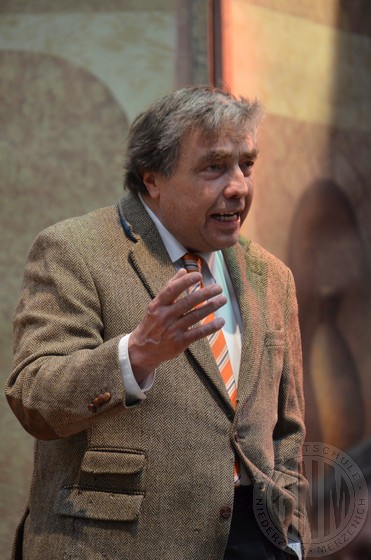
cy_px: 280
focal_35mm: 405
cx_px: 186
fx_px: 6287
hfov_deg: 3.4
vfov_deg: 5.1
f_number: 6.3
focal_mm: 270
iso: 1800
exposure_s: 1/125
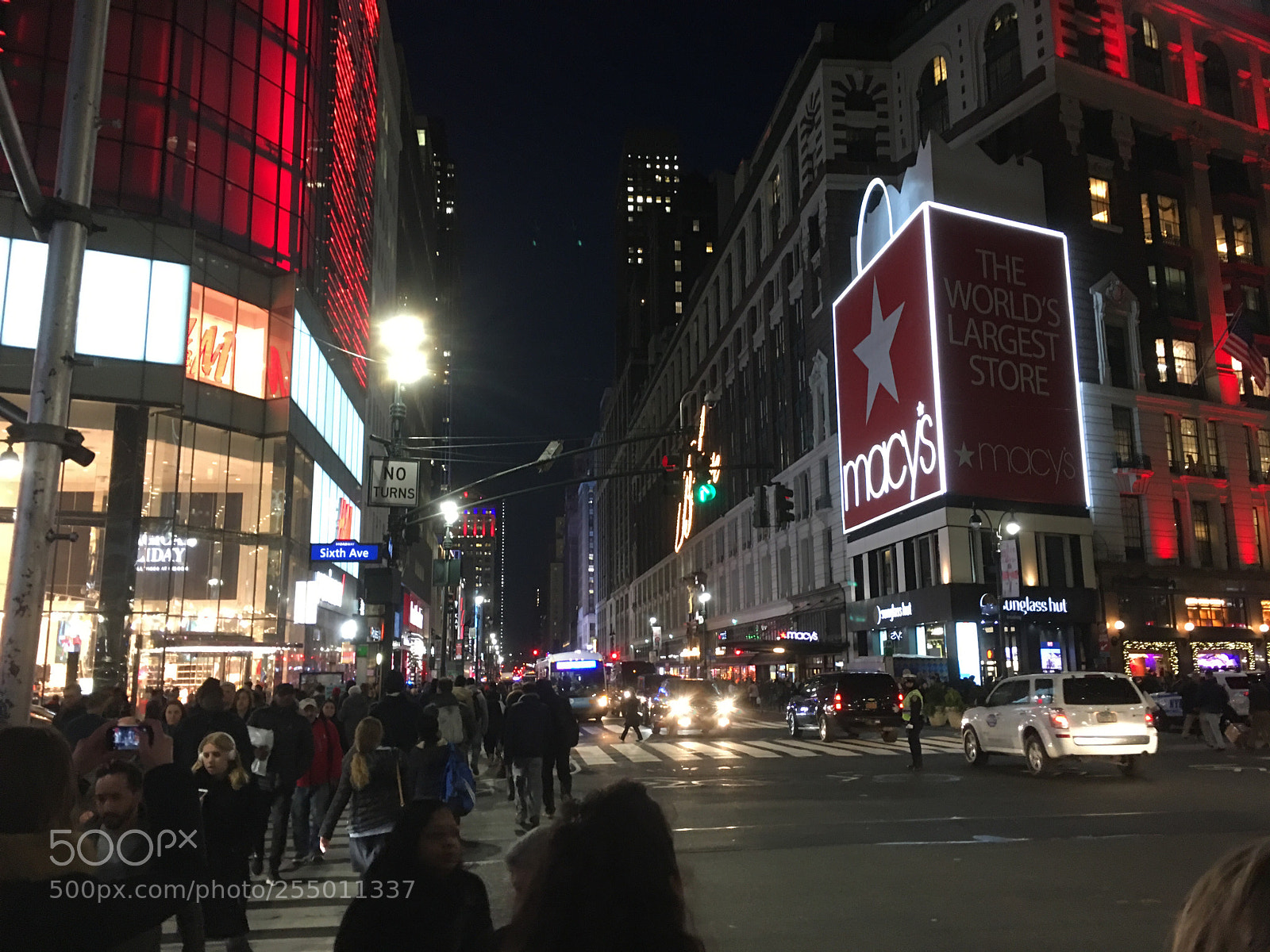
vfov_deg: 48.2
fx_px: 1064
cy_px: 476
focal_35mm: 29
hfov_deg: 61.7
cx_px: 635
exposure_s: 1/15
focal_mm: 4.15
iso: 80
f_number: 2.2
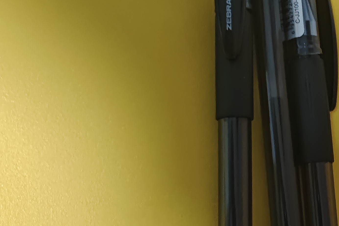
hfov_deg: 27.0
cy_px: 141
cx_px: 330
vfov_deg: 19.2
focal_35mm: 71
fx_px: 669
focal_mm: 5.56
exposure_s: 1/50
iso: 1209
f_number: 1.88
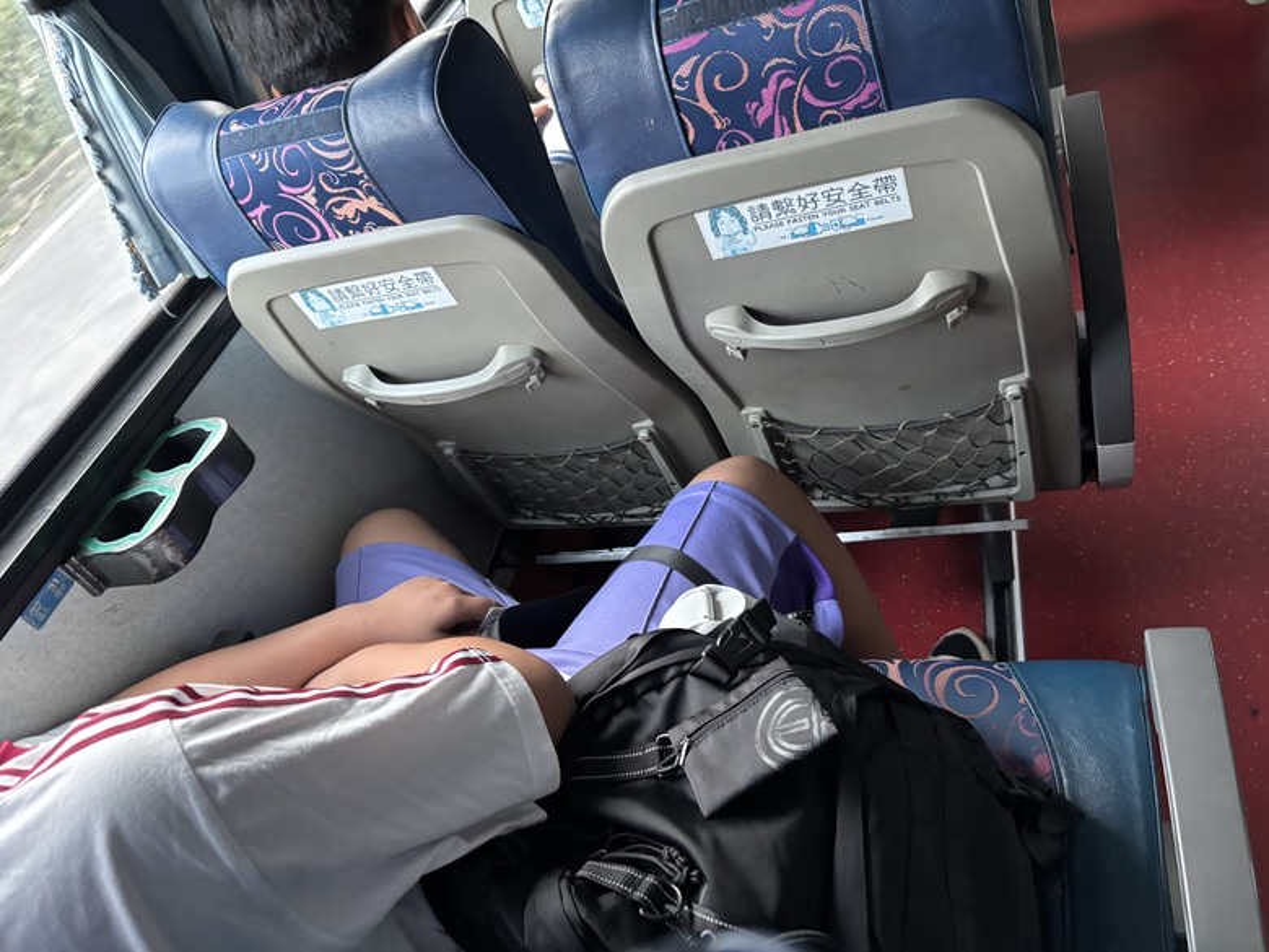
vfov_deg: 53.1
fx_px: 953
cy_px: 476
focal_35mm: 26
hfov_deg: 67.3
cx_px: 634
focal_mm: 5.96
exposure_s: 1/53
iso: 500
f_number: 1.6
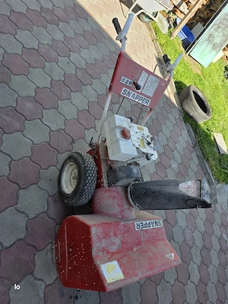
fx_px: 202
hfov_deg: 58.9
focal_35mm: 23
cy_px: 152
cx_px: 114
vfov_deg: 73.9
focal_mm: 6.3
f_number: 1.7
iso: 80
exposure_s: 1/2000
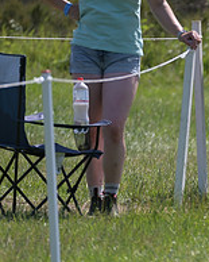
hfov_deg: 1.4
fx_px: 8690
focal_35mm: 1123
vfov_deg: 1.7
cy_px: 226
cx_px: 359
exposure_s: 1/1250
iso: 250
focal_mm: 400
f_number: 5
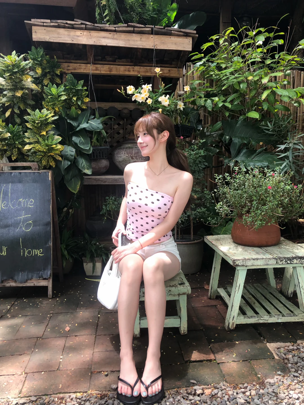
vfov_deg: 63.4
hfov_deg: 49.7
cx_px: 152
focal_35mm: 28
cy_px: 202
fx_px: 328
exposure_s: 1/133
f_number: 1.8
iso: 20
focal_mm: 3.99
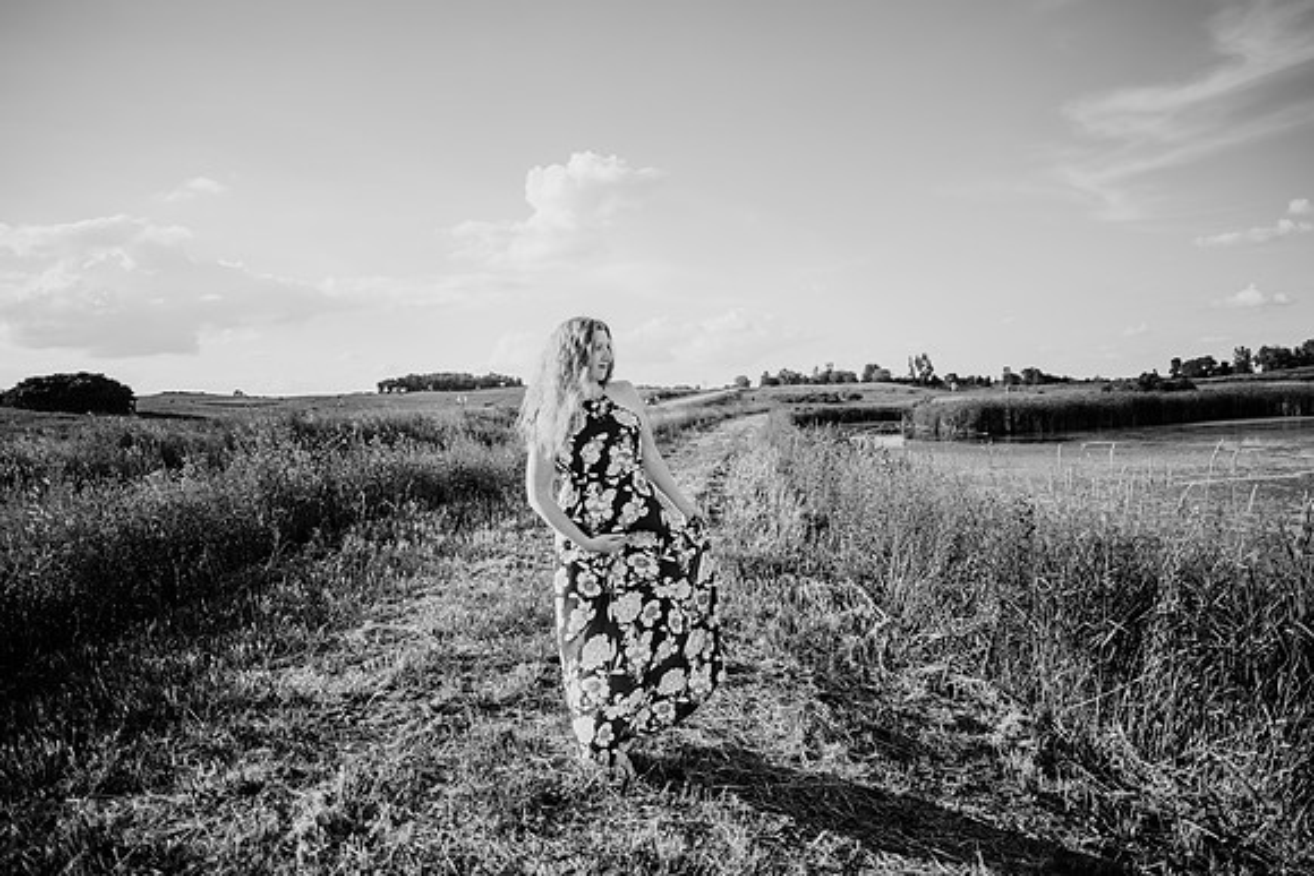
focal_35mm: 24
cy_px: 438
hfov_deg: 73.7
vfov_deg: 53.2
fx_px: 876
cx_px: 657
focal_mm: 24
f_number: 2.2
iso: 100
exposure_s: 1/1600
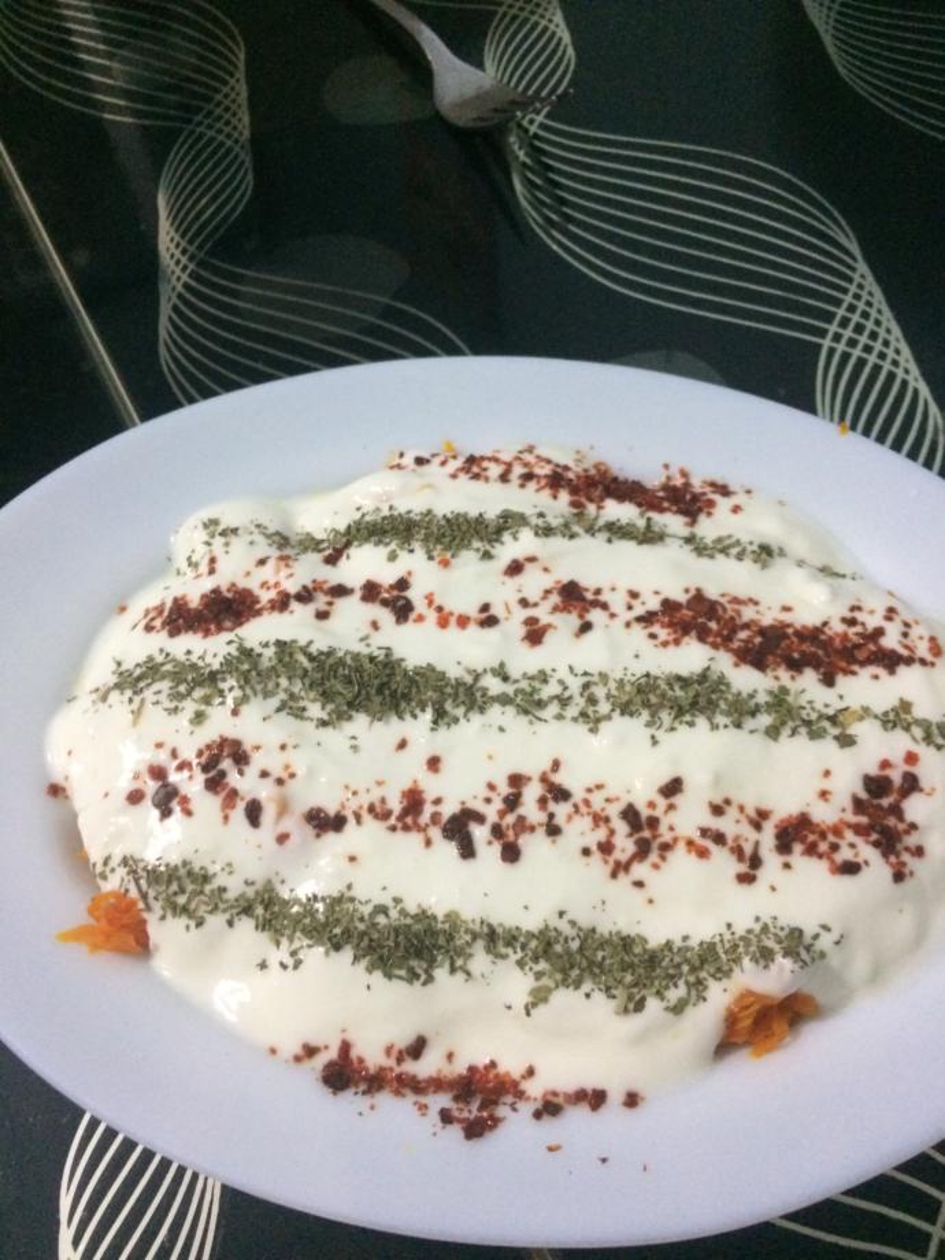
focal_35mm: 29
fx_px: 1056
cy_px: 630
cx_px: 472
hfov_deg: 48.2
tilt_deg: -59.0
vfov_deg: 61.7
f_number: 2.2
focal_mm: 4.15
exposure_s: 1/17
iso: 320
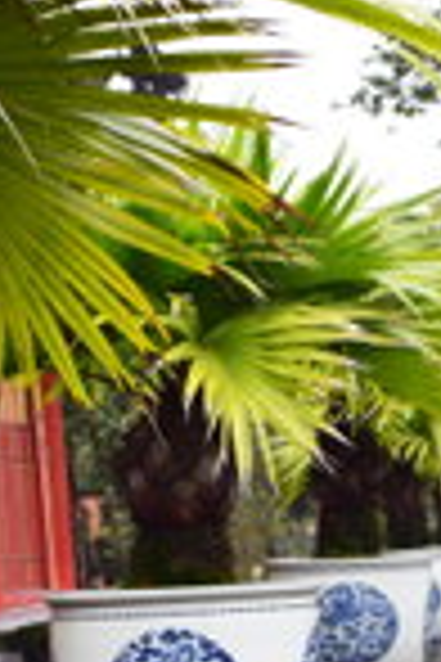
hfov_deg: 9.3
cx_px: 63
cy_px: 788
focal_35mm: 147
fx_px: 2701
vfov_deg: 13.6
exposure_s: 1/100
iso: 400
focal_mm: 24
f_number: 9
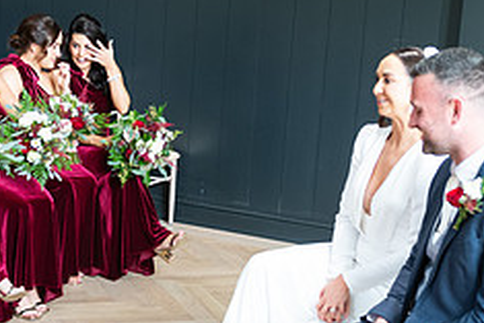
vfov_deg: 16.3
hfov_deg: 23.9
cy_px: 176
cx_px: 109
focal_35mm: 84
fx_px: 1130
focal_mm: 34
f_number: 3.5
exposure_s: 1/160
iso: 640
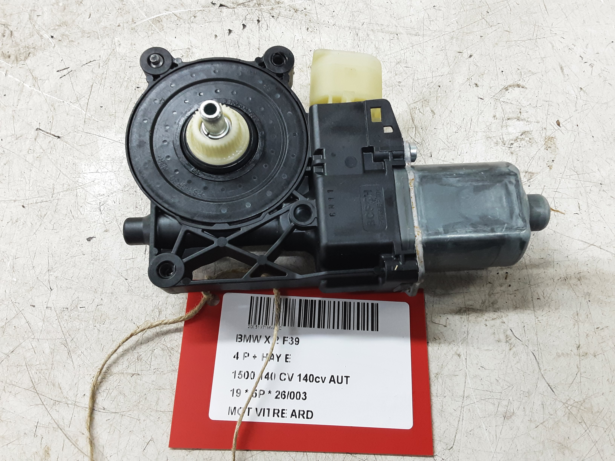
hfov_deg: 65.3
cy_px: 230
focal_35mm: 27
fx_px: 480
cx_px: 308
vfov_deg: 51.4
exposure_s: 1/33
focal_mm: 2.91
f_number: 1.9
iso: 125
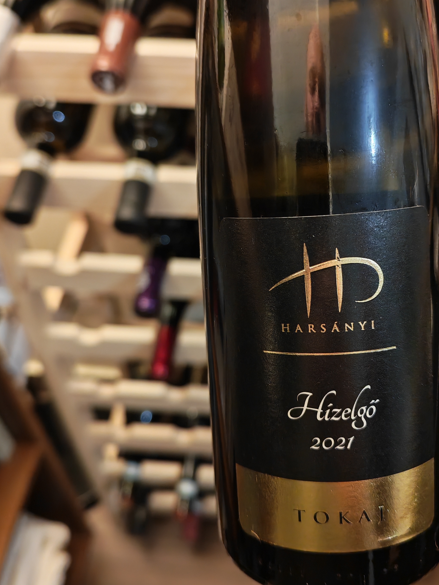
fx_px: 609
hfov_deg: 39.6
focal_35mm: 36
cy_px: 257
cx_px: 243
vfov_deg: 51.2
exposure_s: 1/33
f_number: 1.9
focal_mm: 6.12
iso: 1600
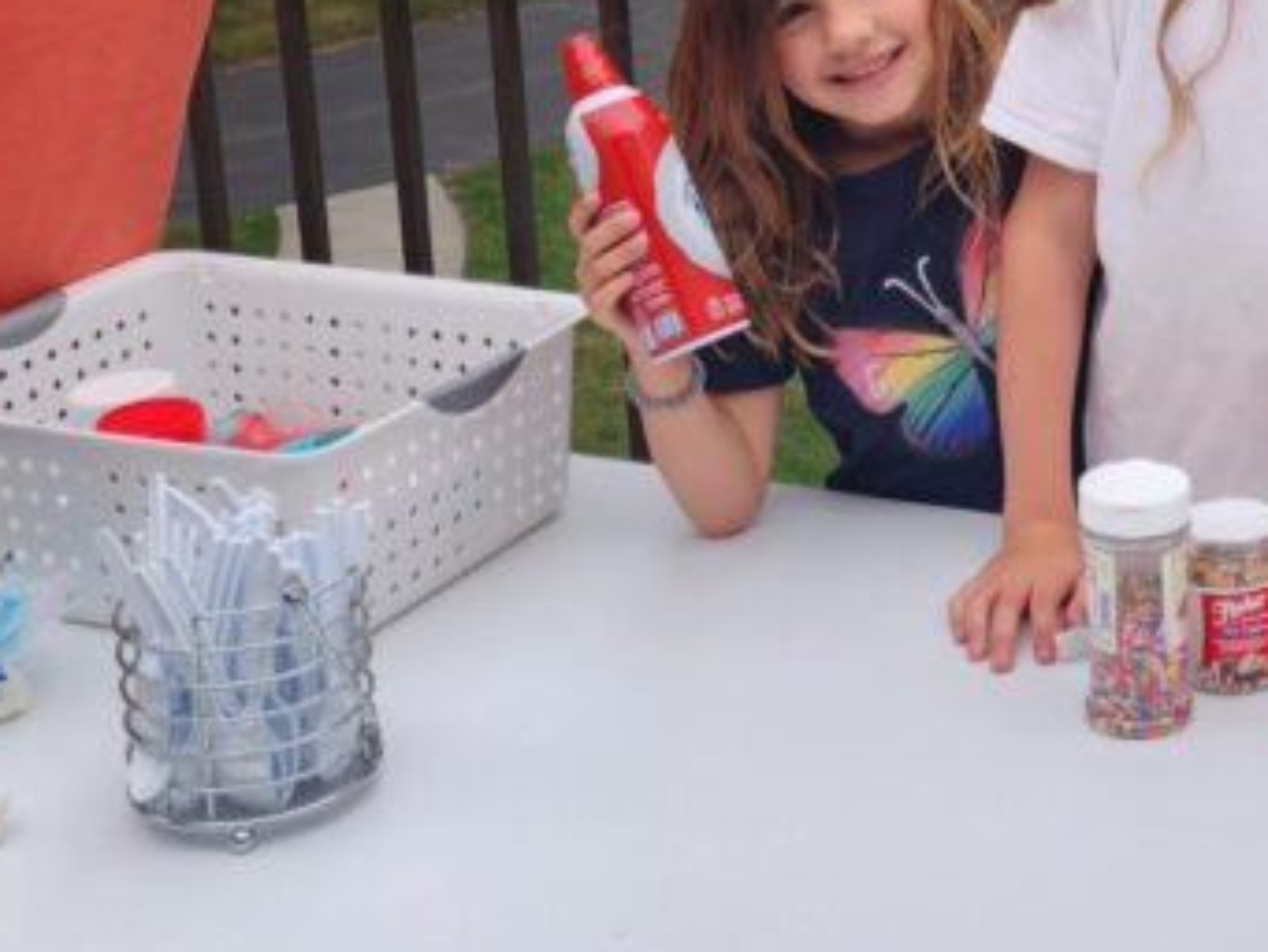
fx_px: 2528
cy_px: 160
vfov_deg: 21.0
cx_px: 1138
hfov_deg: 27.2
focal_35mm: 69
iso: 25
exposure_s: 1/180
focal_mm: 6.4
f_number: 1.8
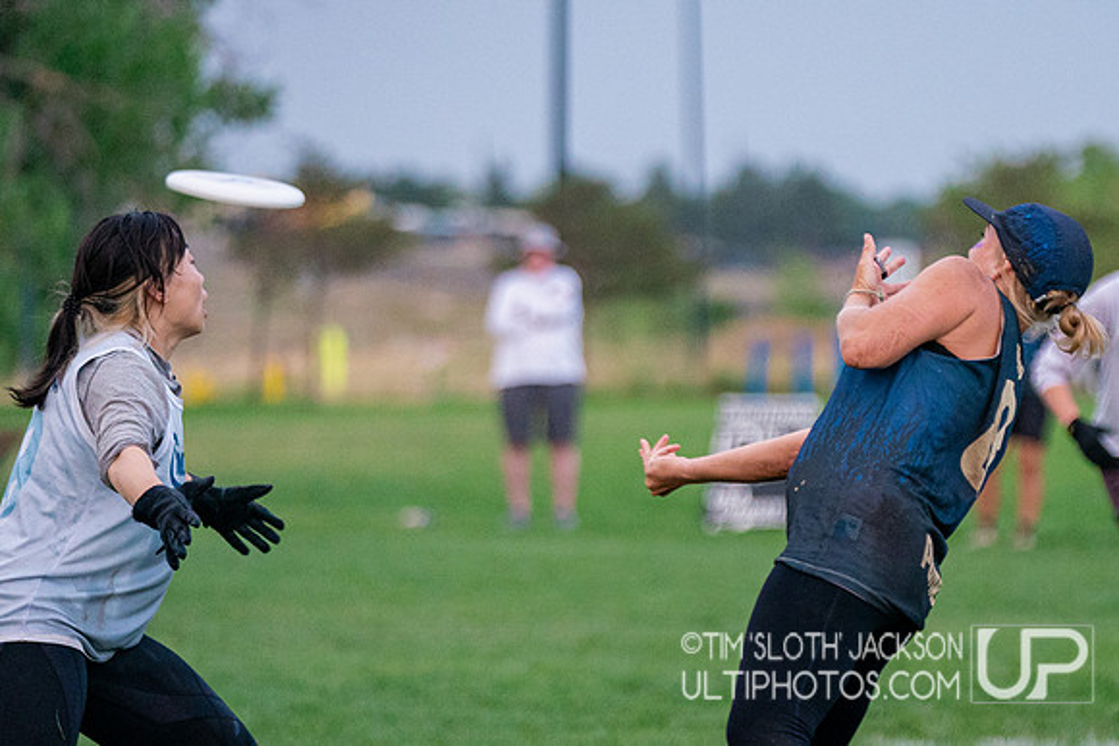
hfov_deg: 7.6
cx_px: 964
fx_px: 8391
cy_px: 465
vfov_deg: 5.1
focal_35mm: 270
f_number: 2.8
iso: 3200
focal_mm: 150
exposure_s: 1/2500
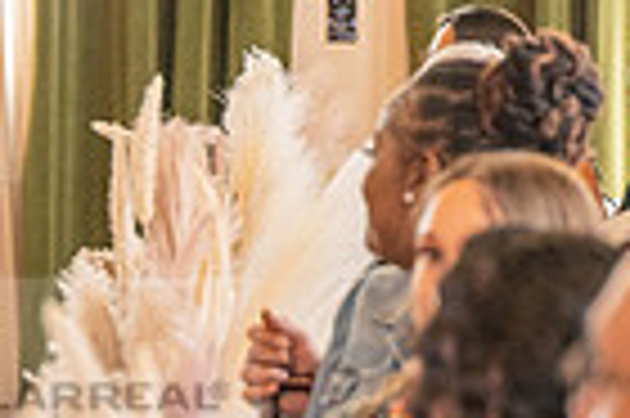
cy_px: 384
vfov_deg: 4.7
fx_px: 5069
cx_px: -122
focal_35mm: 290
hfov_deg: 7.1
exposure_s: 1/200
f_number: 2.8
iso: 1600
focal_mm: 70
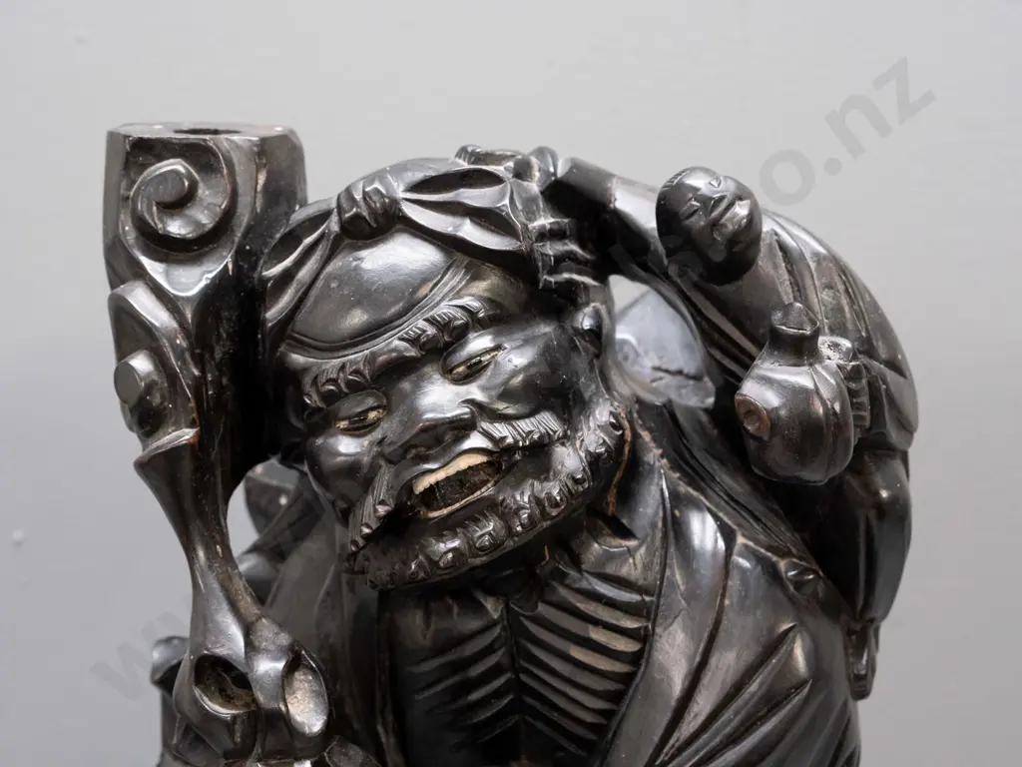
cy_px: 384
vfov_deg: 27.0
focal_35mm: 54
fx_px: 1594
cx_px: 511
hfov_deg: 35.5
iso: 3200
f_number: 5
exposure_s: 1/80
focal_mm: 27
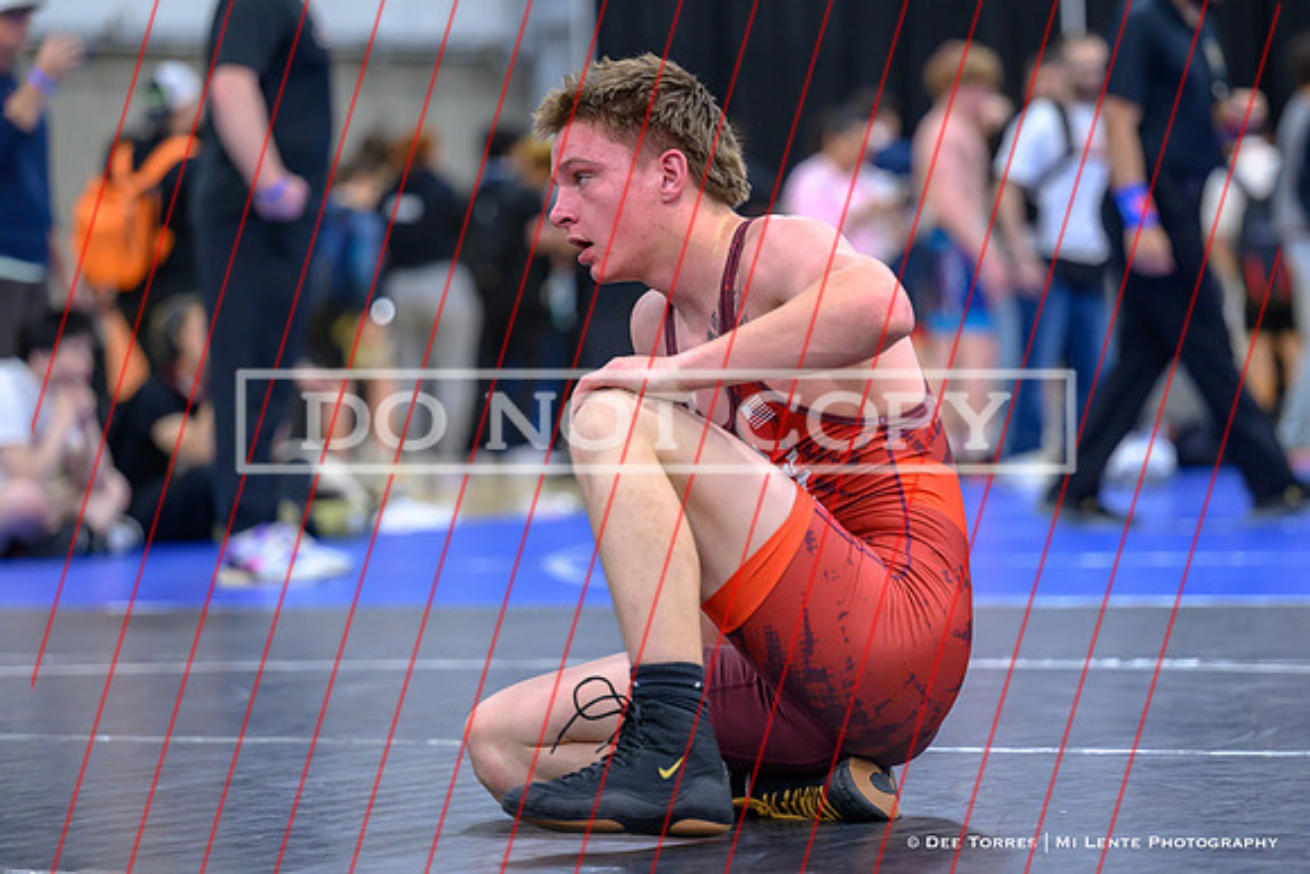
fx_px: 5748
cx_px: 670
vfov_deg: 8.7
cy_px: 417
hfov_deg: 13.0
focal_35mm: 158
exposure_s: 1/640
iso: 2500
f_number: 2.8
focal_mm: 125
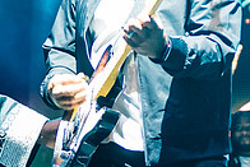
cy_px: 3
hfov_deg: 12.2
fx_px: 1140
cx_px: -49
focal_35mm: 164
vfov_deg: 8.3
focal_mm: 50
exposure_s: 1/250
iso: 3200
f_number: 2.8
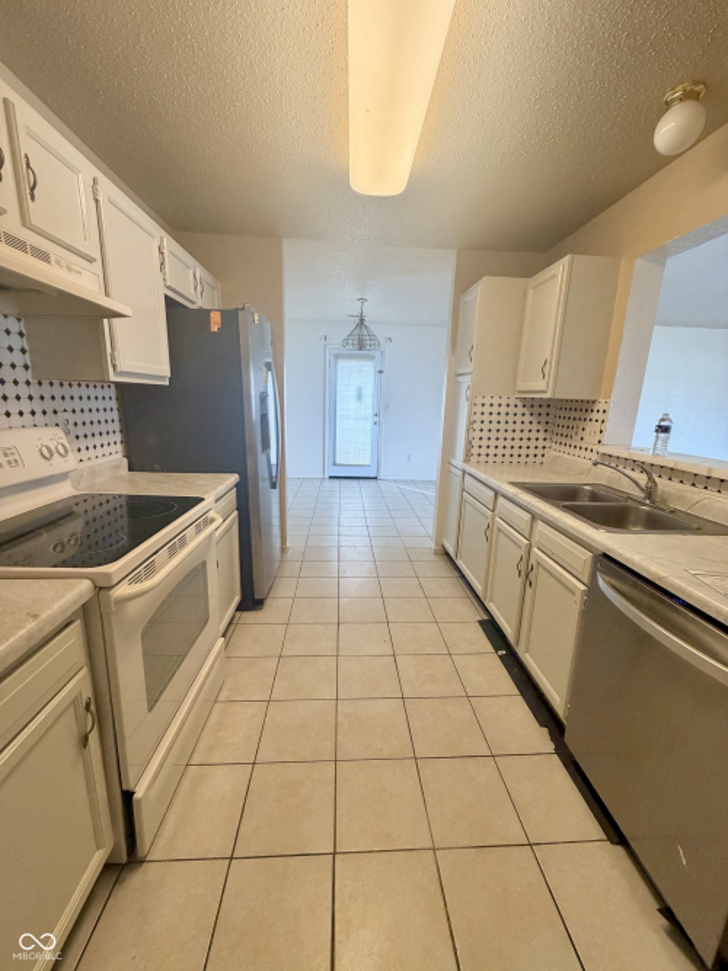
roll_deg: -1.6
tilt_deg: -11.9
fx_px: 393
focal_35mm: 14
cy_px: 486
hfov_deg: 85.7
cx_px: 364
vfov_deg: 102.1
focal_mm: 2.22
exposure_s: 1/120
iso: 320
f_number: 2.2
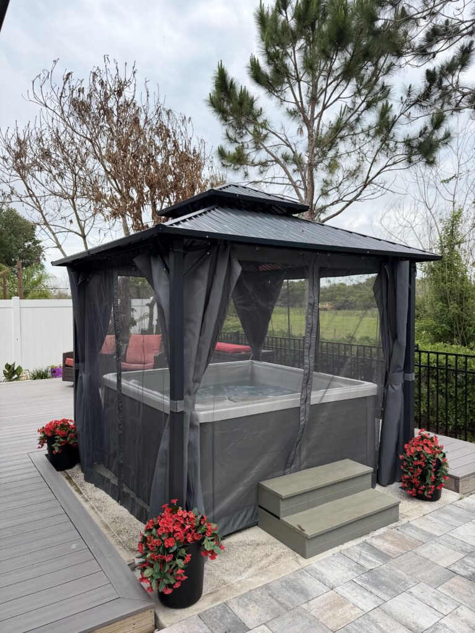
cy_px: 316
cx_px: 238
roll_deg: +0.1
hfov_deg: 56.8
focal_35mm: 24
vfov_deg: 71.6
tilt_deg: -2.7
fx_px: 439
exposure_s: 1/1337
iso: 80
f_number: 1.78
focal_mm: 6.76
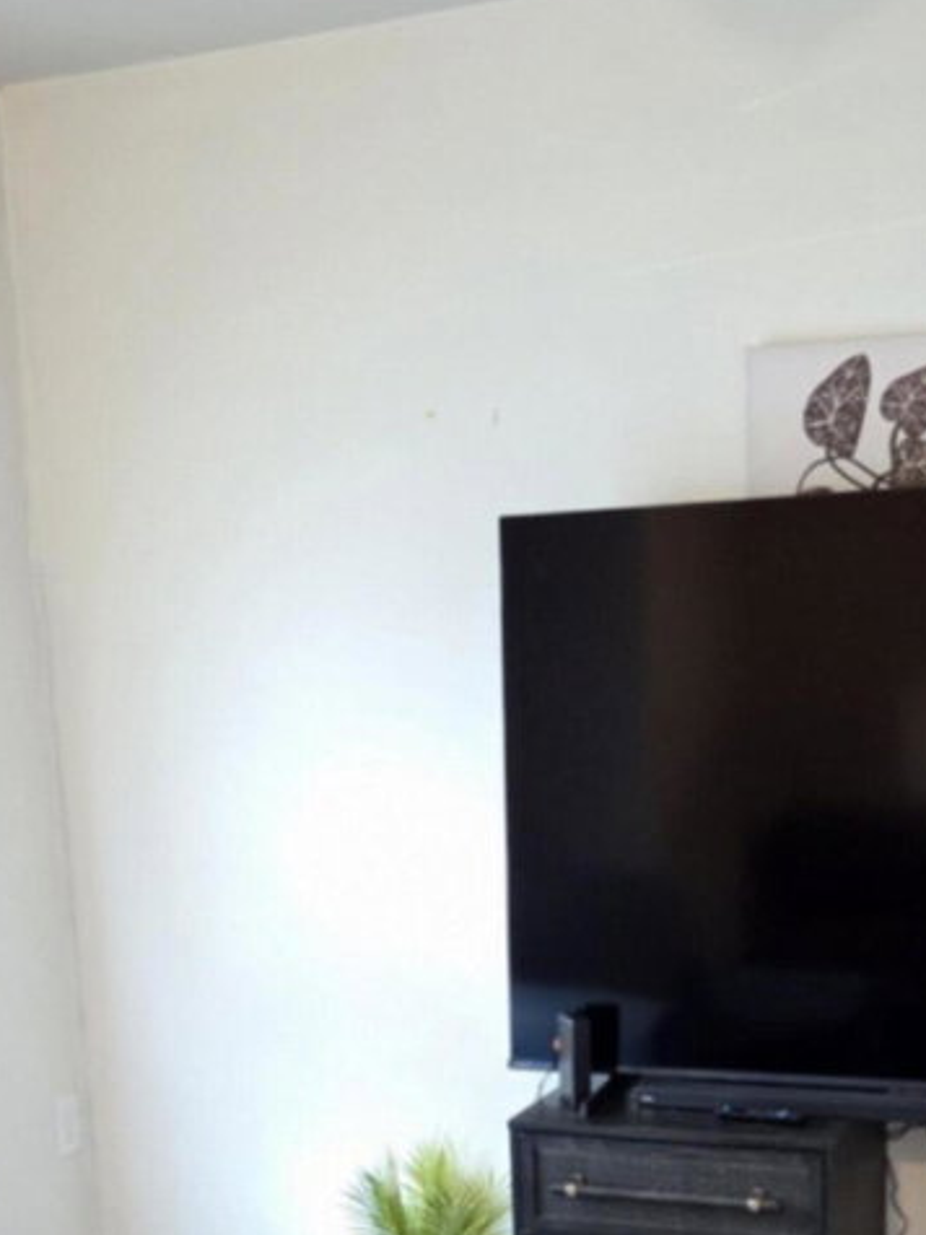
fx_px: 2069
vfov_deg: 31.5
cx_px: 345
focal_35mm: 58
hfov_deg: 25.2
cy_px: 1144
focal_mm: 5.4
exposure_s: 1/120
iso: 1250
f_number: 1.8
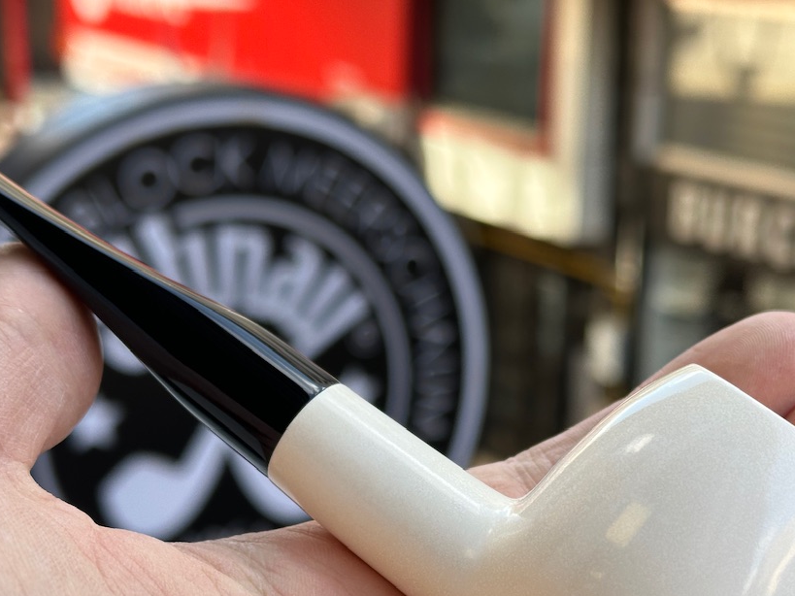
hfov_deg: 26.0
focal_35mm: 75
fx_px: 1722
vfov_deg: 19.5
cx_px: 454
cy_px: 465
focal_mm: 6.86
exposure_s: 1/496
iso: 64
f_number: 1.78
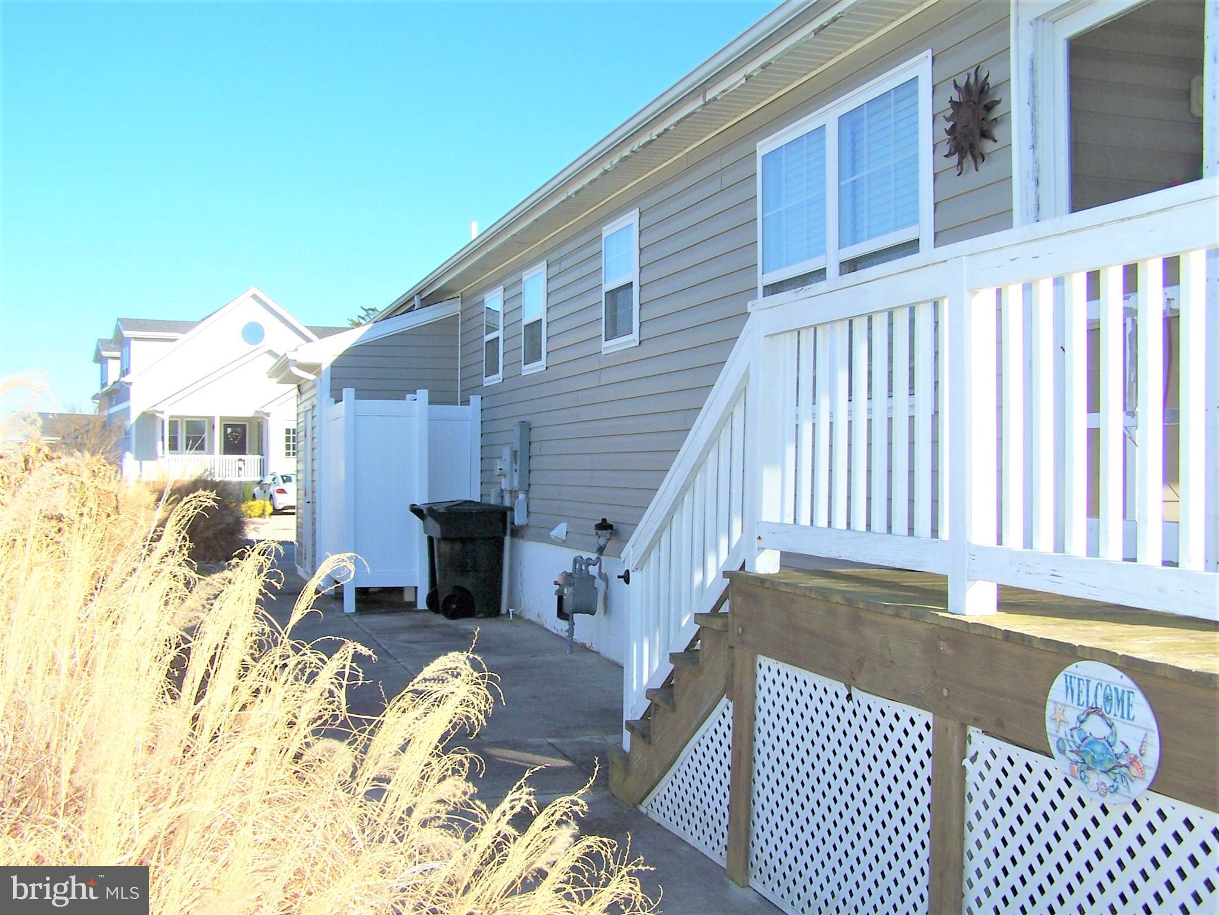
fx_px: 1338
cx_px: 610
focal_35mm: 38
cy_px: 458
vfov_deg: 37.7
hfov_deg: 49.0
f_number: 4
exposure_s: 1/500
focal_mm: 6.3
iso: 80
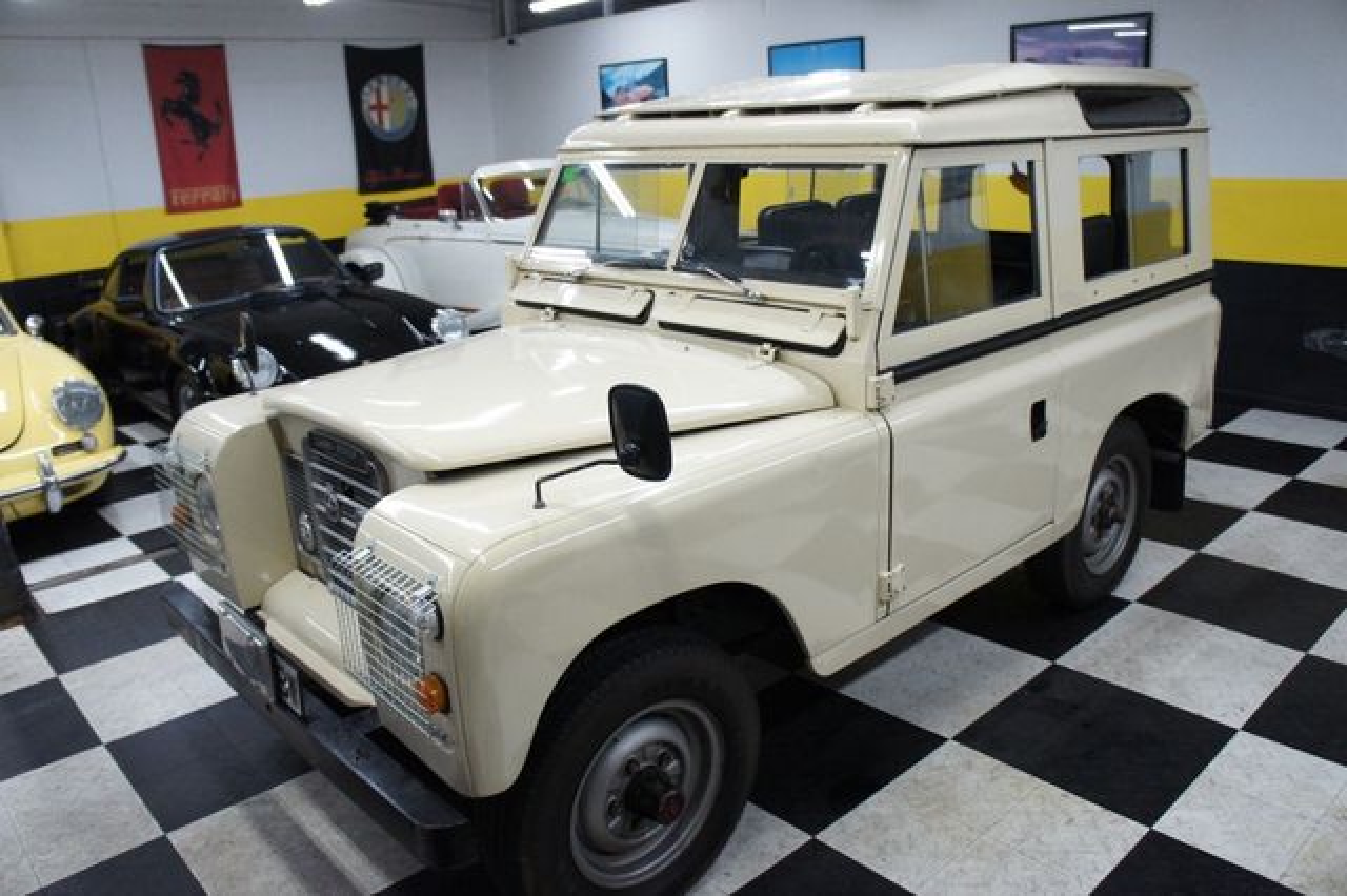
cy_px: 448
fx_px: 1010
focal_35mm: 27
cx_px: 674
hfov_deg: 67.4
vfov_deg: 47.9
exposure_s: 1/250
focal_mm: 18
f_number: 4
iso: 1600
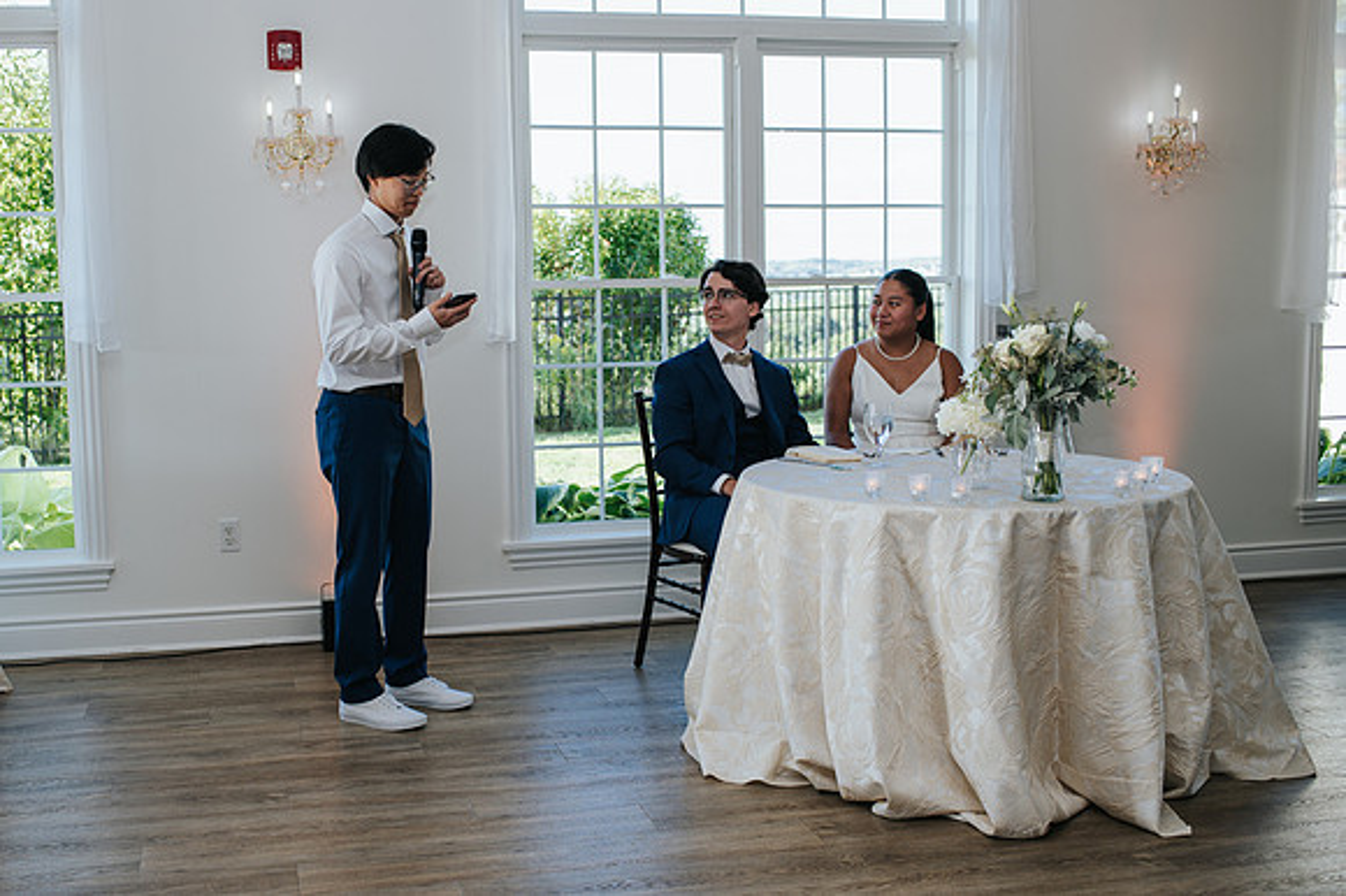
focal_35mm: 41
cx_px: 555
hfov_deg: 46.8
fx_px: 1547
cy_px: 487
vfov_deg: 32.3
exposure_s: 1/200
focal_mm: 35
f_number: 3.2
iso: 125
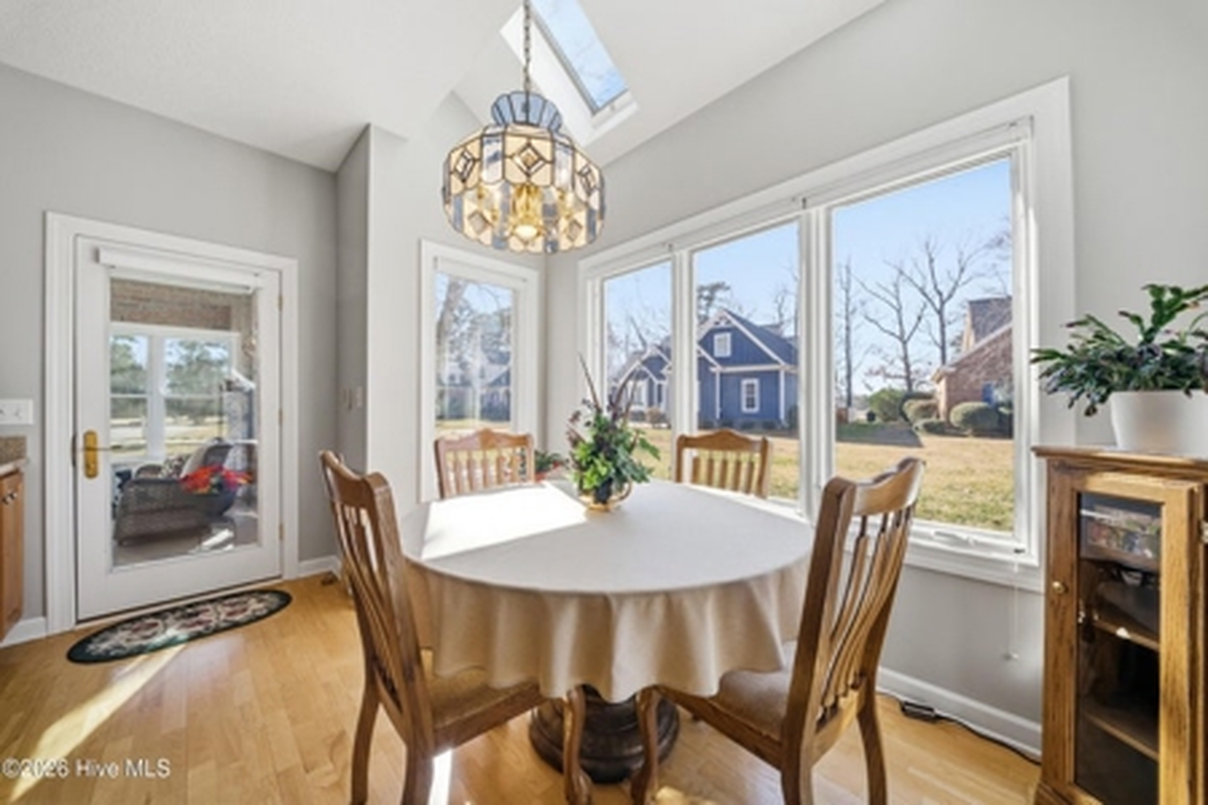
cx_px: 604
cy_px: 402
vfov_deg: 90.0
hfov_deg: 112.6
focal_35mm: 12
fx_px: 403
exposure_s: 1/1000
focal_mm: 12
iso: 250
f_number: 8
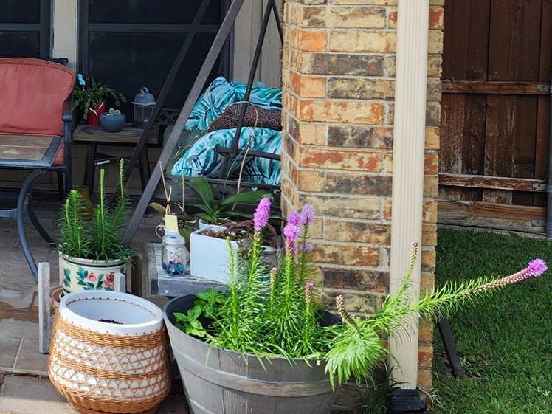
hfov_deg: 26.1
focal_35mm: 63
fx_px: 1005
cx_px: -170
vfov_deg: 22.7
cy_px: 36
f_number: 1.8
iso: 25
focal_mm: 5.54
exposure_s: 1/542
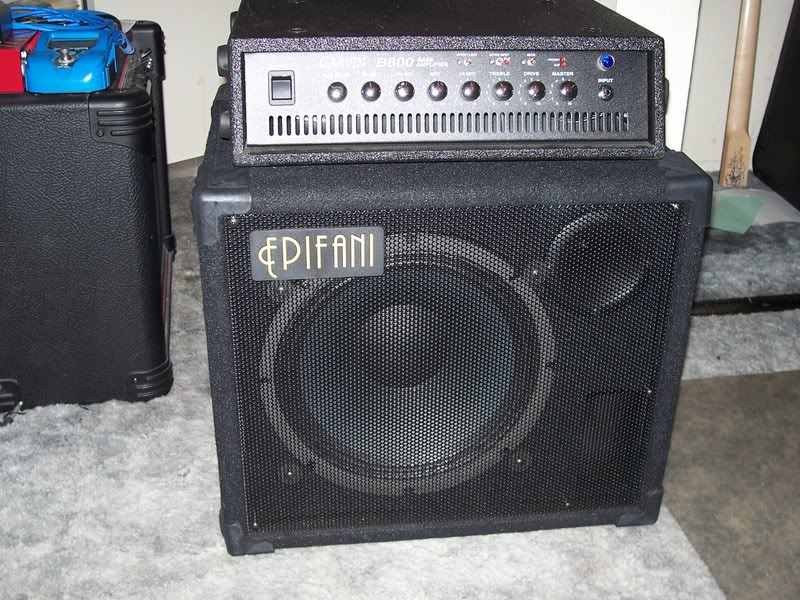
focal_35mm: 42
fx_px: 971
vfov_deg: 34.3
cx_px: 400
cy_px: 300
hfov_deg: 44.8
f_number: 3
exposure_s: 1/60
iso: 80
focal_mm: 7
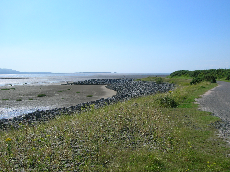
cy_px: 86
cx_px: 115
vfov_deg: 37.7
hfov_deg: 49.0
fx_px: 252
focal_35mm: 38
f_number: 5
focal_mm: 6.4
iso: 50
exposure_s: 1/568
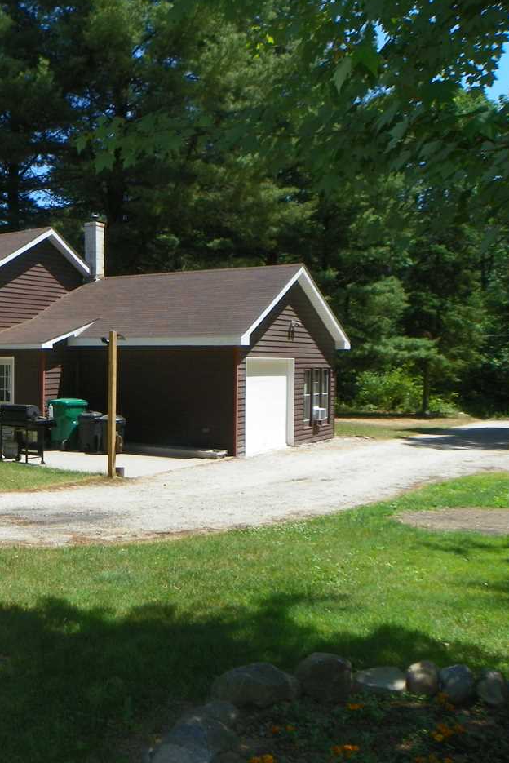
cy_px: 384
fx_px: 784
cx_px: -2
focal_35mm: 37
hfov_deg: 33.0
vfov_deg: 51.9
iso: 64
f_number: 5.6
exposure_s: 1/200
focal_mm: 4.6
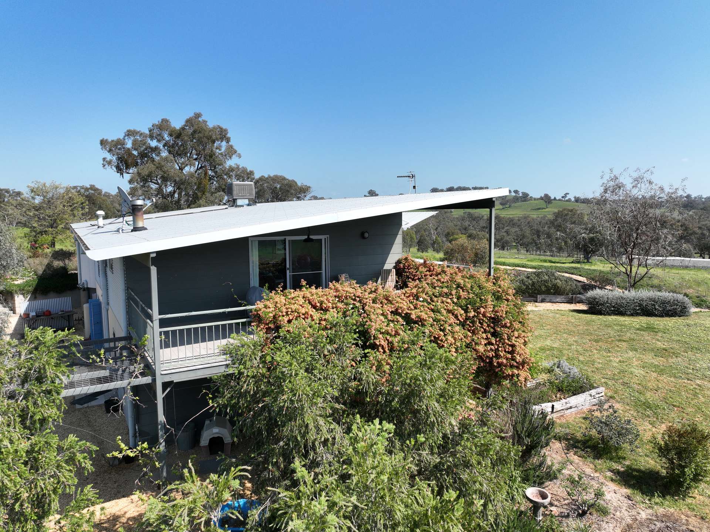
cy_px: 266
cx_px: 355
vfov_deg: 56.8
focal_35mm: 24
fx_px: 492
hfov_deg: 71.6
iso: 100
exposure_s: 1/1600
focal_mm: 12.29
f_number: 2.8
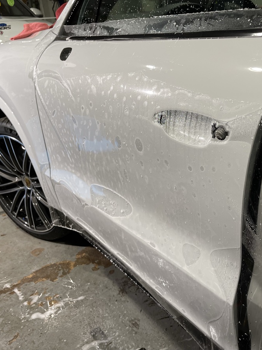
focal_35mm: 35
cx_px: 184
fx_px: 353
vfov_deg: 52.6
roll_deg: +1.2
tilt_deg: -25.1
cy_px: 174
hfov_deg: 40.0
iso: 125
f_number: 1.6
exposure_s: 1/120
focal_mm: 5.1
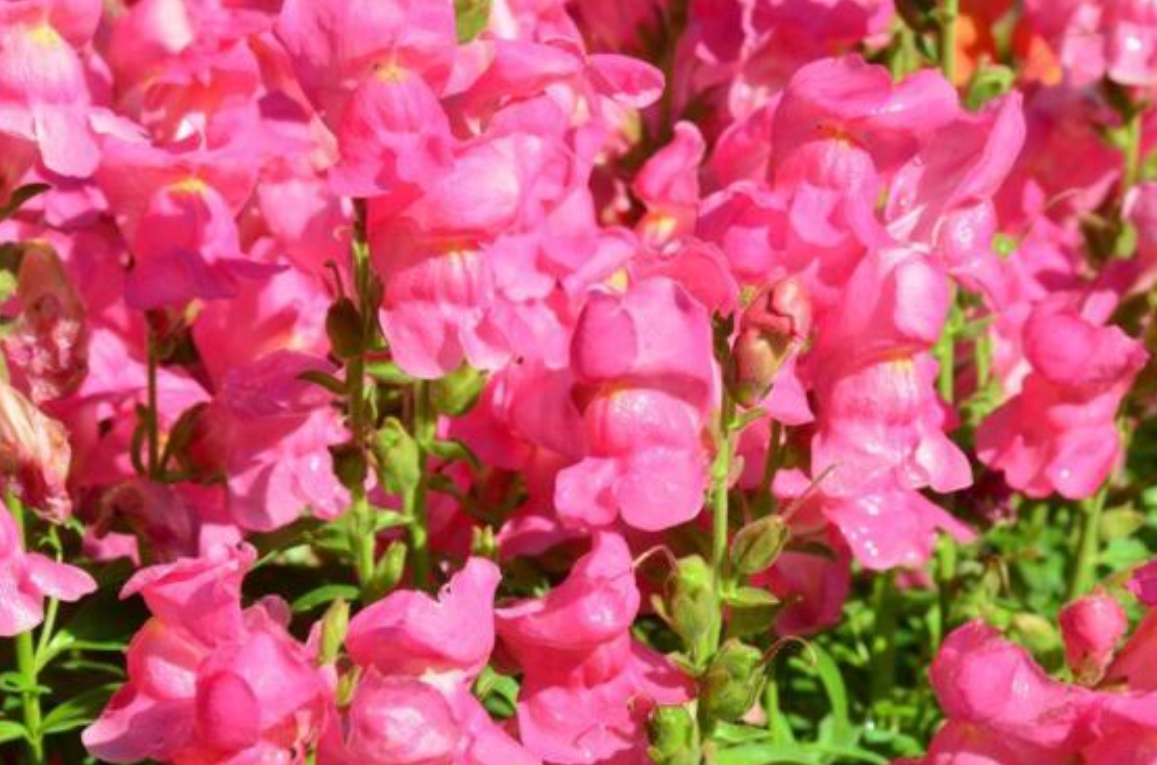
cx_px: 611
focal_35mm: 346
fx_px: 11092
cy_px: 408
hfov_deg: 6.0
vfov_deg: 4.0
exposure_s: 1/80
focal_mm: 200
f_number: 22
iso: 200
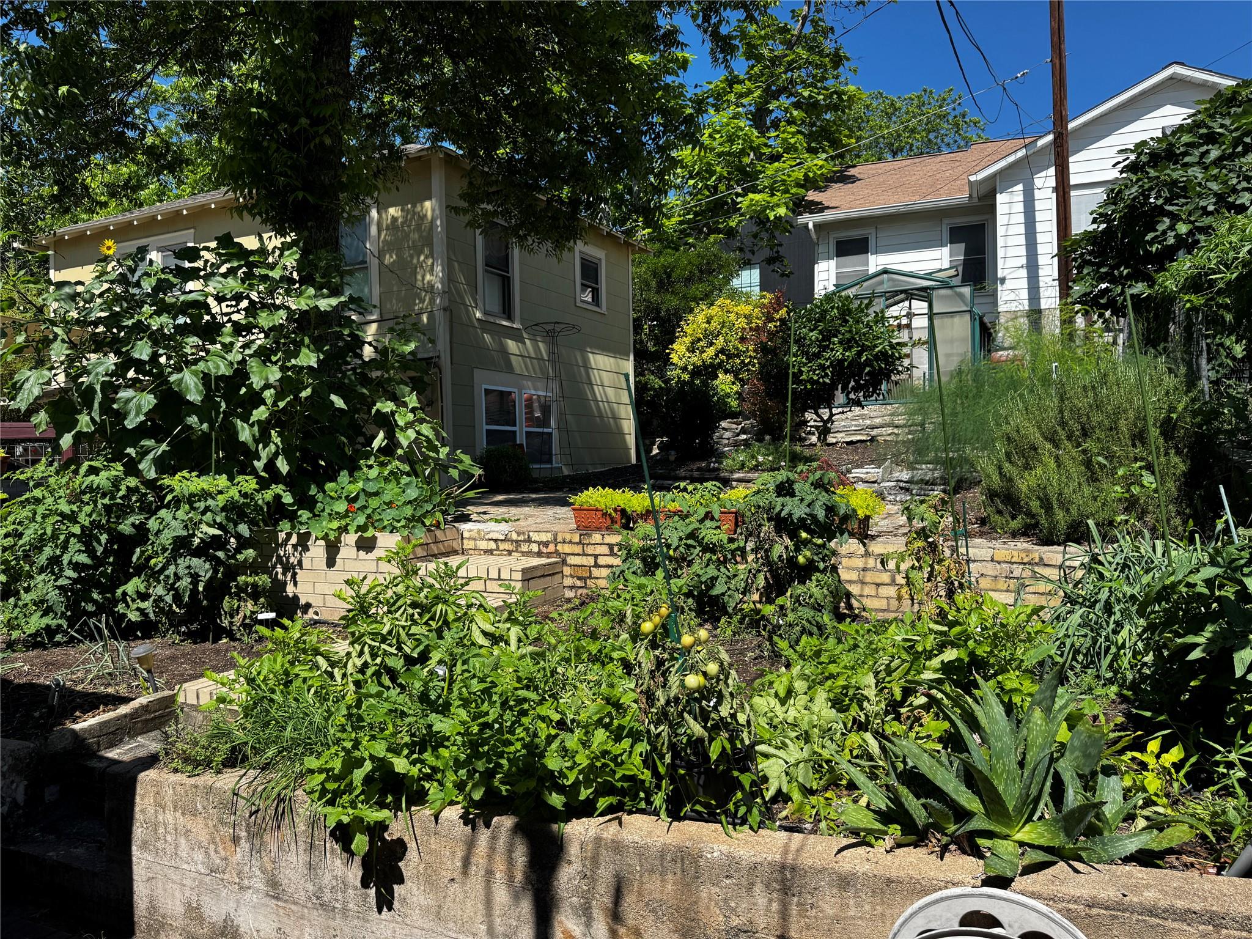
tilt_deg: -2.0
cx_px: 626
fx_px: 868
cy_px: 470
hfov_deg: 71.6
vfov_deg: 56.8
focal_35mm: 24
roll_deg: +1.1
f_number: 1.78
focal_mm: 6.76
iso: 80
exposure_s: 1/3247
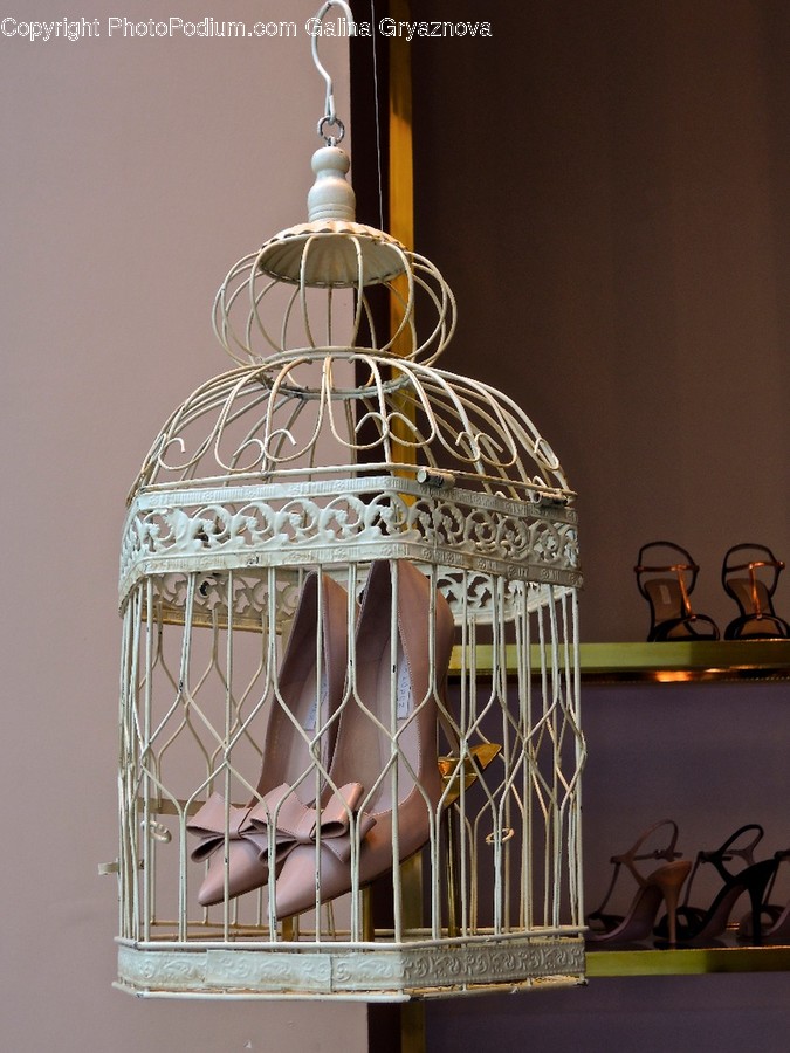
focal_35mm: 62
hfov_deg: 23.7
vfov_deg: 31.2
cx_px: 395
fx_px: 1887
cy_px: 526
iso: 100
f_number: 4.2
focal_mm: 11.1
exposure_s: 1/100
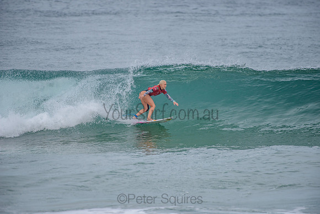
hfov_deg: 4.1
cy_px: 107
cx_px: 160
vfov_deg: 2.8
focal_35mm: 500
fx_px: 4445
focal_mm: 500
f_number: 5.6
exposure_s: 1/2000
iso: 320
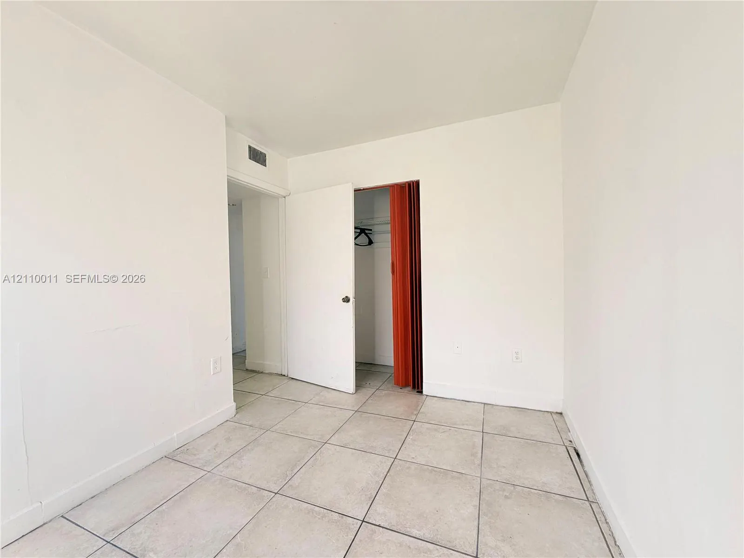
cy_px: 279
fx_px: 301
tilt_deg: -0.6
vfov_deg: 85.7
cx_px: 372
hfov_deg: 102.1
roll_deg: +1.3
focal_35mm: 14
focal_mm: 2.22
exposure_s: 1/121
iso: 50
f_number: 2.2
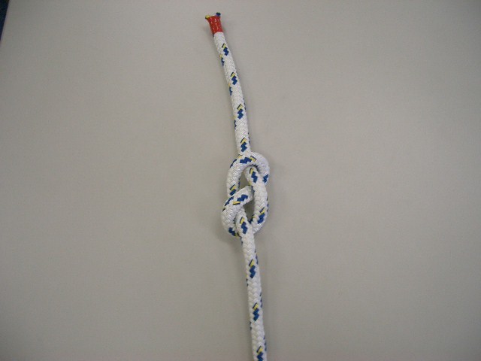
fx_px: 486
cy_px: 180
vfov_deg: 40.7
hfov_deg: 52.6
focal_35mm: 35
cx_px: 240
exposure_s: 1/60
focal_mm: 5.8
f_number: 2.6
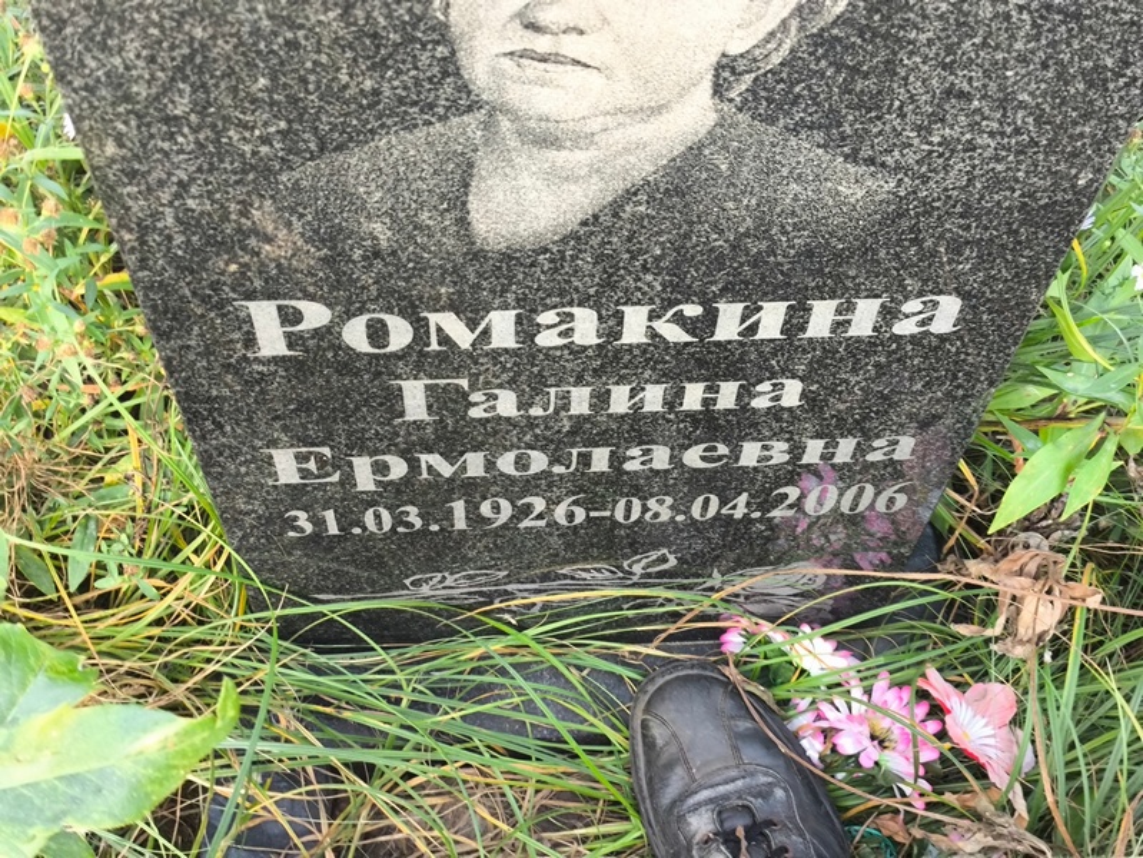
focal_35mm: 50
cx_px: 572
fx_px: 1652
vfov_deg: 29.1
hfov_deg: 38.2
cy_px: 429
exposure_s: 1/50
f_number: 1.7
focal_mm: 4.71
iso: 200
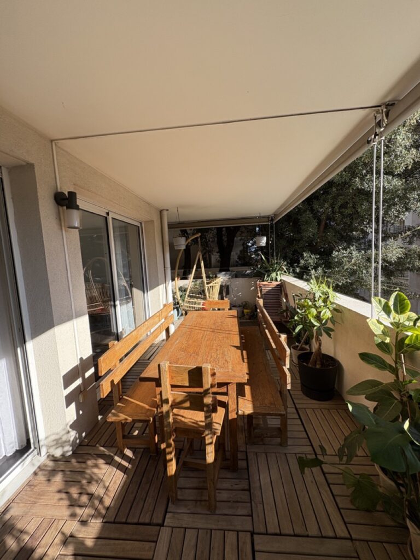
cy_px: 280
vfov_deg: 102.1
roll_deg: +3.0
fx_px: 226
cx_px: 210
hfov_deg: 85.7
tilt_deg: -5.3
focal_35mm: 14
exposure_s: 1/796
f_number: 2.2
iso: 64
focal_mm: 2.22
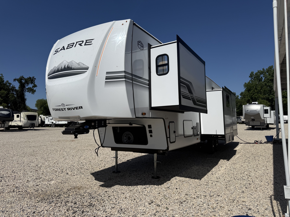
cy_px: 108
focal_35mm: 24
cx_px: 145
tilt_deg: +1.8
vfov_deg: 56.8
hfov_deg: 71.6
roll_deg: +0.3
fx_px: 201
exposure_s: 1/14286
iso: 80
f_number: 1.78
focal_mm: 6.76
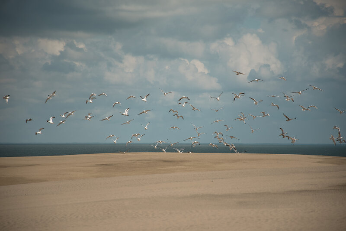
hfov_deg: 9.8
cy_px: 116
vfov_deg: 6.5
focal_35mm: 210
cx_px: 173
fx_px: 2018
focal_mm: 140
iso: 100
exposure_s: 1/2500
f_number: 5.6
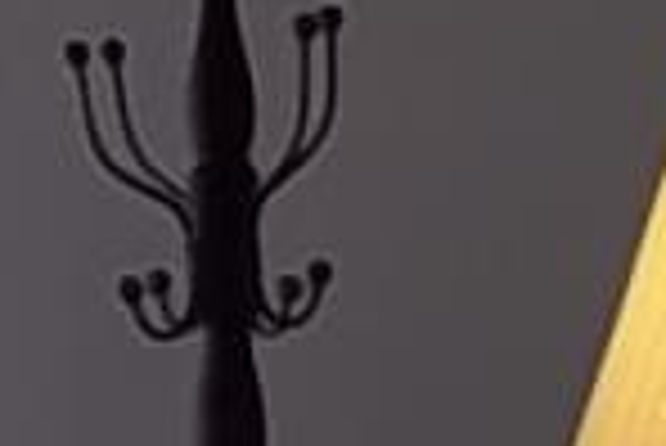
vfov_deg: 5.3
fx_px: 4796
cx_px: -1026
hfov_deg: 7.4
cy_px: 383
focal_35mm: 259
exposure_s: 1/60
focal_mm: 6.5
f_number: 3.1
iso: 80
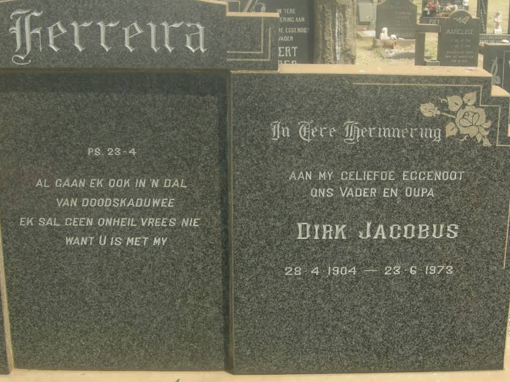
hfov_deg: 32.5
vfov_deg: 24.8
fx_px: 869
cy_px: 208
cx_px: 327
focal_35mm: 59
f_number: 5.1
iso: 64
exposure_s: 1/166
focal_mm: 8.5
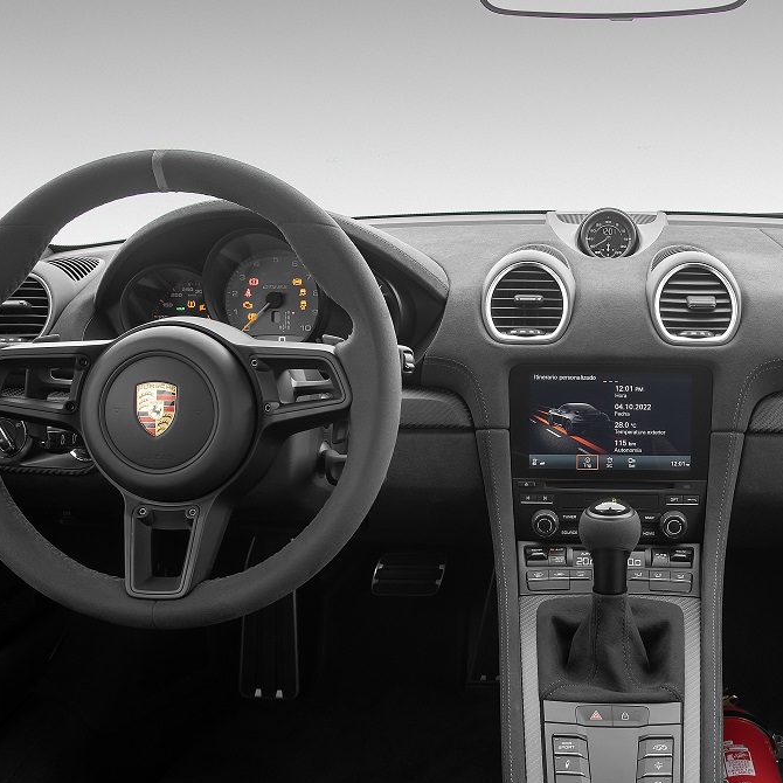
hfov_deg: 41.7
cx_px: 576
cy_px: 462
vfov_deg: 42.7
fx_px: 998
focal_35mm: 39
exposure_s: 1/400
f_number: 8
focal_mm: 24
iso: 1600
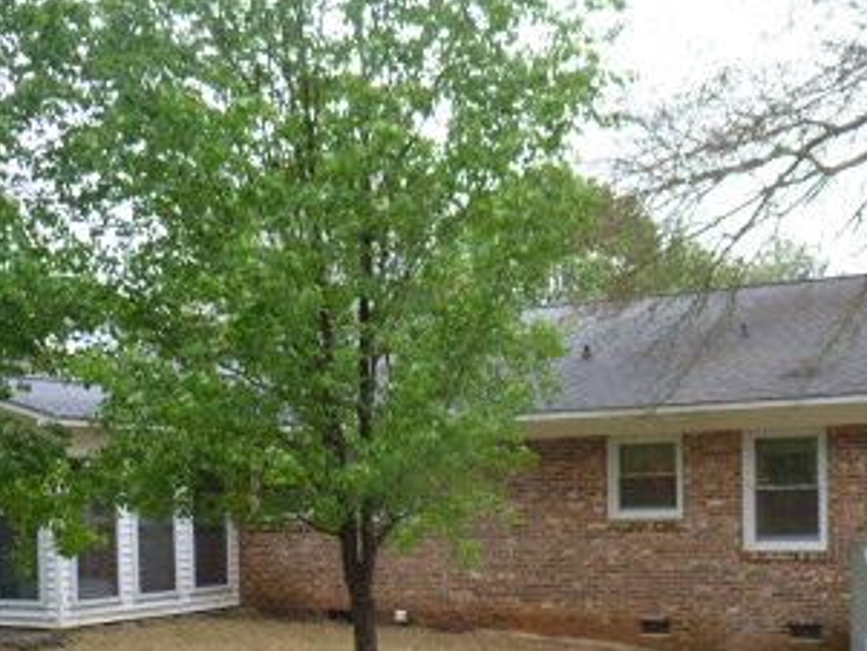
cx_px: 403
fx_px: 1278
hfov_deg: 37.5
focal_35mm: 51
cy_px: 542
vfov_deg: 27.9
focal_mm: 4.3
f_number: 3.3
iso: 100
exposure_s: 1/80
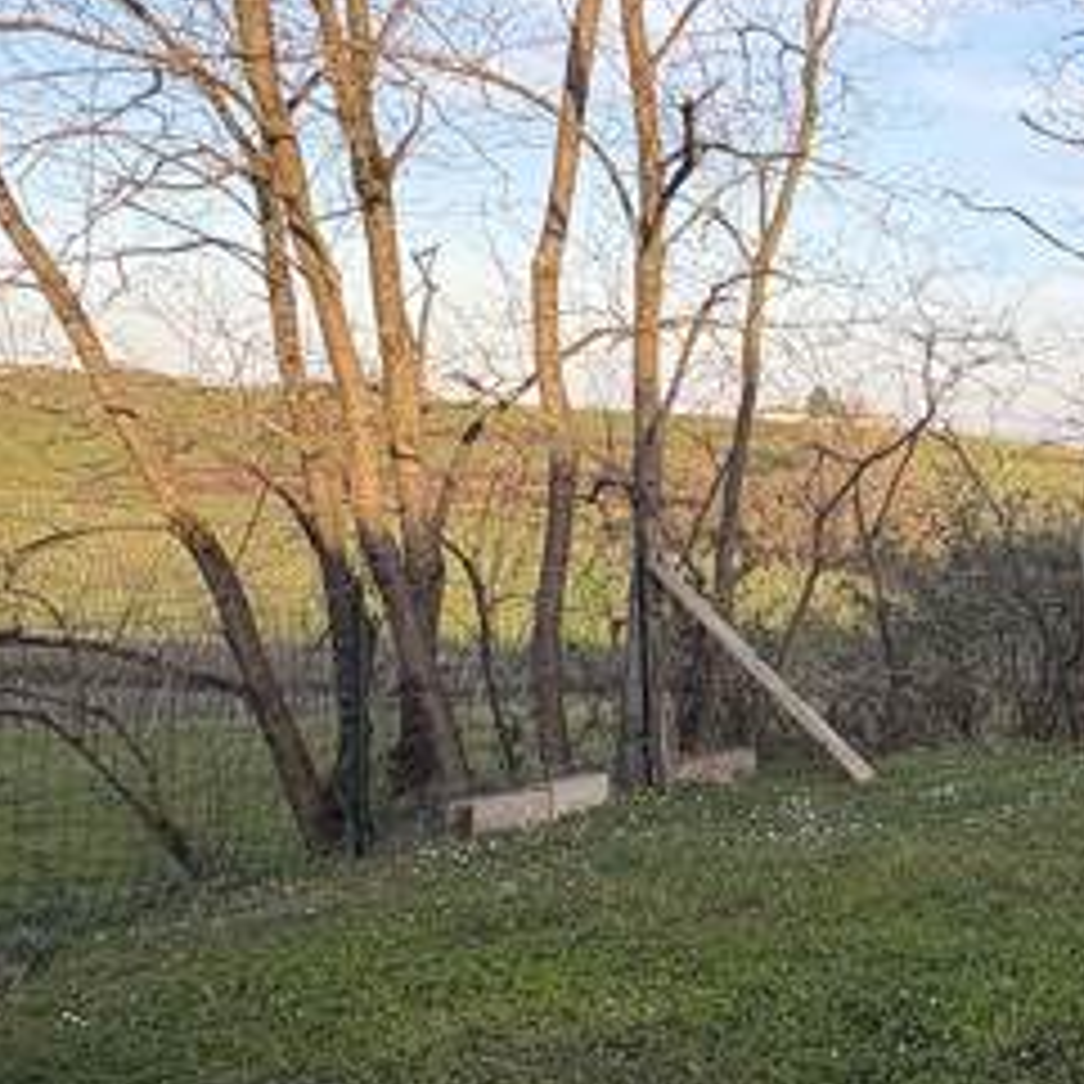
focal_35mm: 41
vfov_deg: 40.9
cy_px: 571
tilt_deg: -5.6
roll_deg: -0.5
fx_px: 1453
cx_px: 1565
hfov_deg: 28.8
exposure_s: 1/445
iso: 40
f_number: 2.2
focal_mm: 2.22
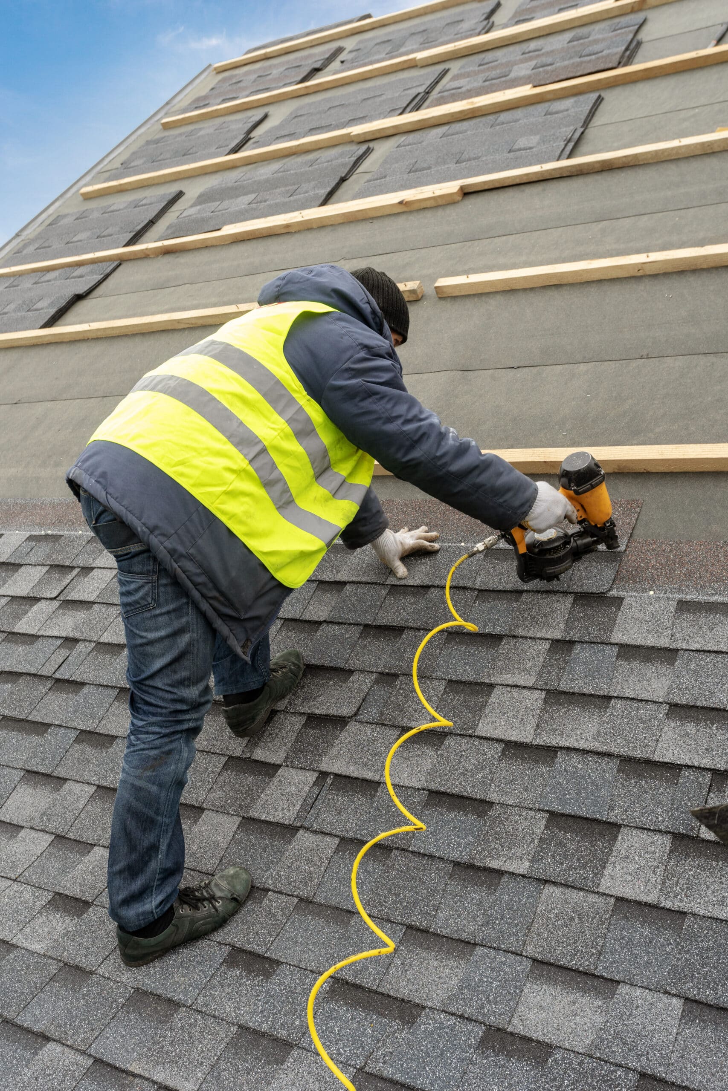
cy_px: 546
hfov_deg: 40.0
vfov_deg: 57.2
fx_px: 1001
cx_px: 364
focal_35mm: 33
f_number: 9
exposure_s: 1/250
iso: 1000
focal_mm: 33
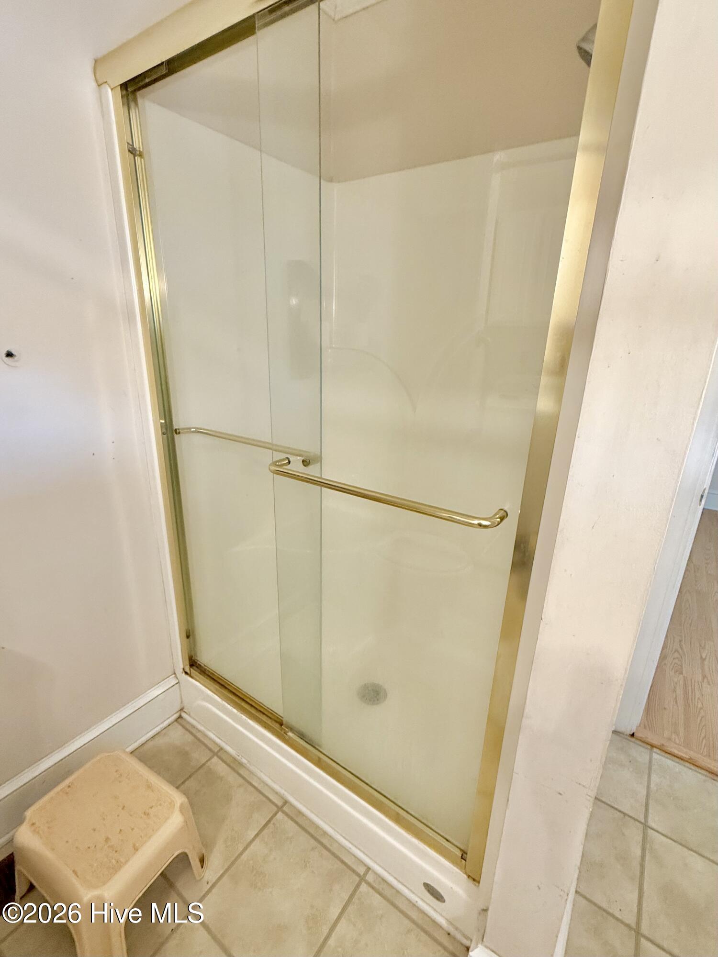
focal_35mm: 14
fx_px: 387
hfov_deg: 85.7
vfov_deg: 102.1
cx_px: 359
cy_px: 478
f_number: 2.2
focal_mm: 2.22
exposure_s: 1/60
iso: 400
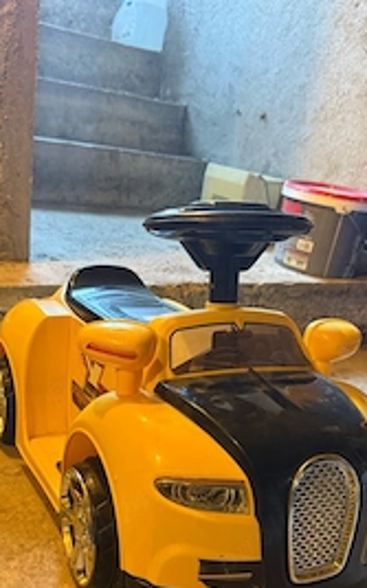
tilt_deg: -20.5
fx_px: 609
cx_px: 160
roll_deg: -9.0
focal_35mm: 38
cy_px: 375
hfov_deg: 33.5
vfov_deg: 50.9
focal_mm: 6.76
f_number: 1.78
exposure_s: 1/50
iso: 320
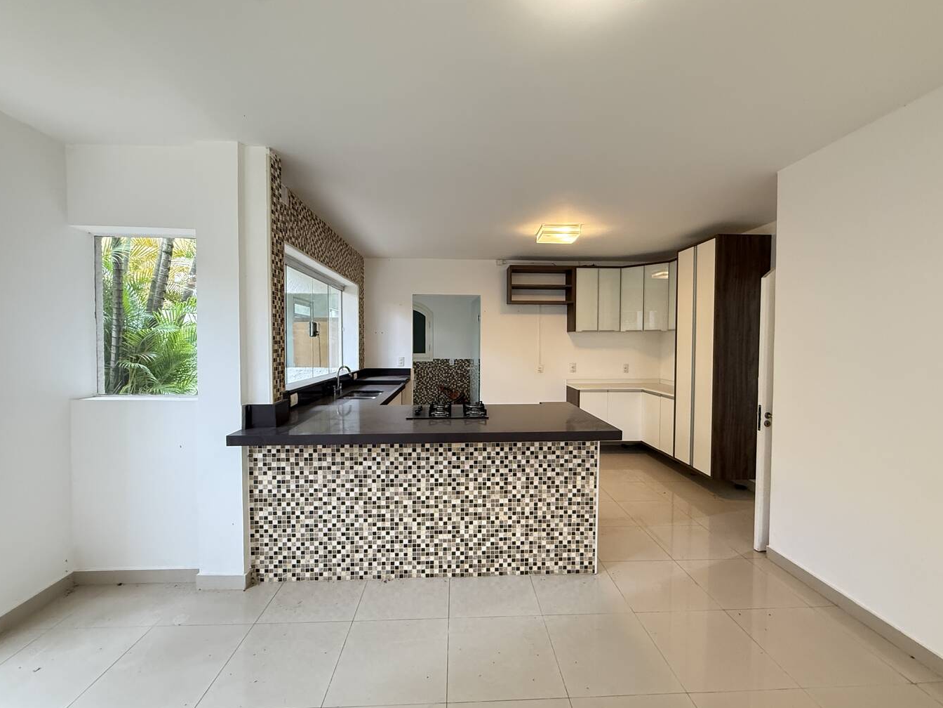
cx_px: 478
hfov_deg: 98.2
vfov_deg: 81.7
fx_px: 409
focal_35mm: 15
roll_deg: -0.8
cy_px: 354
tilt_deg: -1.0
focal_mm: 2.22
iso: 500
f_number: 2.2
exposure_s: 1/60
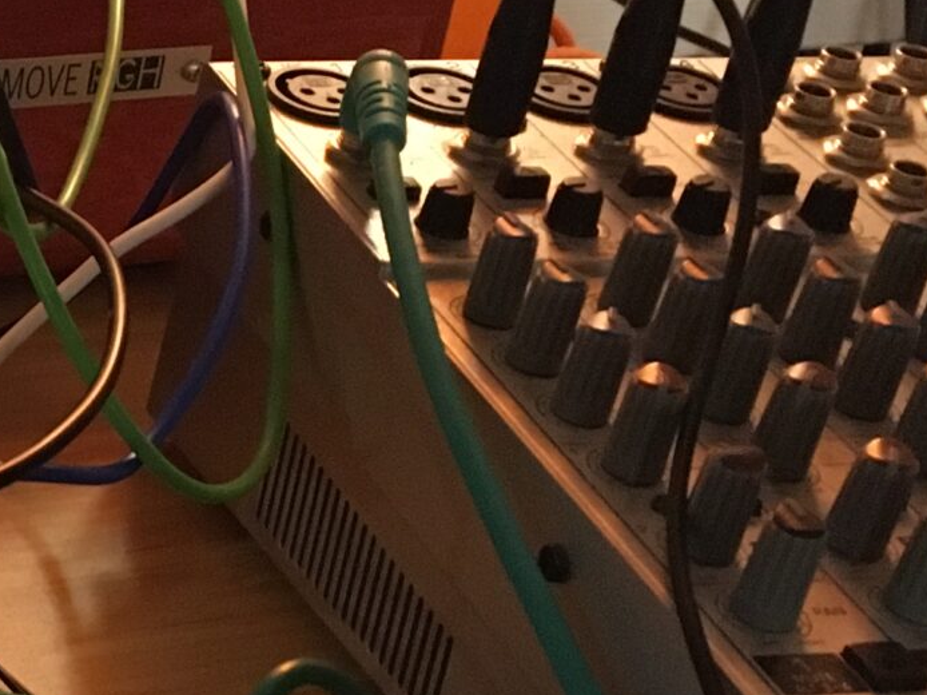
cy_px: 456
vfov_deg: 13.8
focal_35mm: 107
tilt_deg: -28.9
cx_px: -532
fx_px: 2864
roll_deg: -3.7
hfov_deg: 16.5
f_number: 2.2
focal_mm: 4.15
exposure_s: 1/17
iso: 250
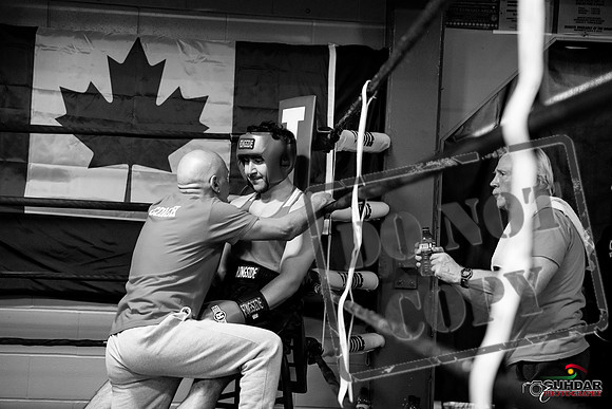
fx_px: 1190
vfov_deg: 19.5
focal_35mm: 70
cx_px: 306
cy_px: 204
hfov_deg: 28.8
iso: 8000
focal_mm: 70
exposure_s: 1/1000
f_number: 2.8
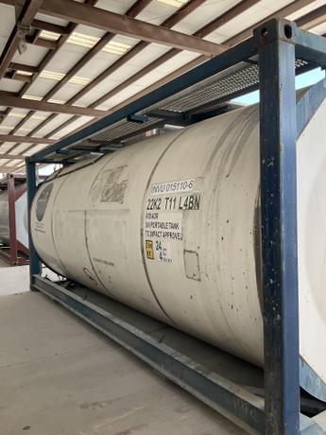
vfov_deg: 61.7
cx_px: 163
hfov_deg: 48.2
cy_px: 218
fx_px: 364
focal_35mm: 29
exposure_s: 1/130
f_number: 1.8
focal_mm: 3
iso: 25
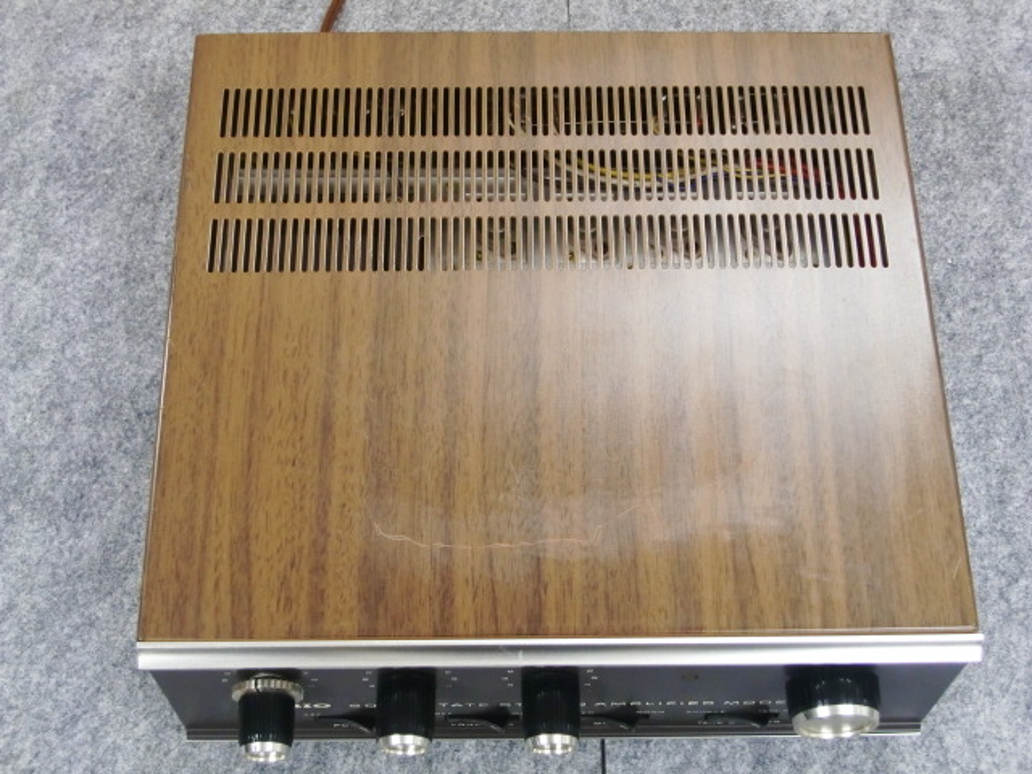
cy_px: 387
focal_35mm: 55
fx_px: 1640
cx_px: 516
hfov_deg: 34.9
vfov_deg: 26.6
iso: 400
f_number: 3.6
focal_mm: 9.8
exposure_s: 1/40
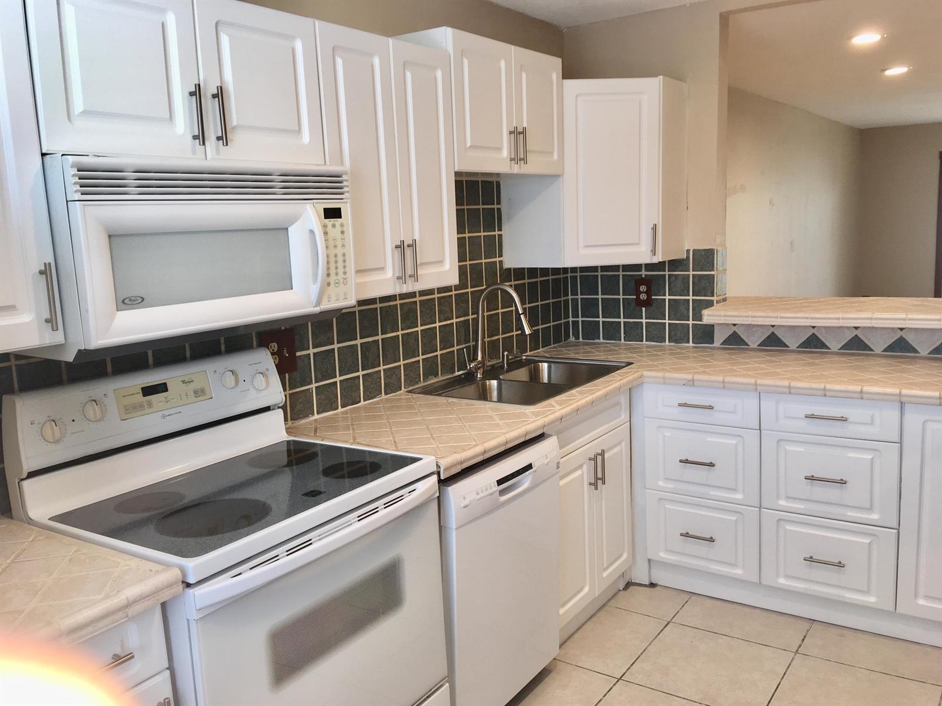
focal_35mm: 29
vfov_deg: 48.2
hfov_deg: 61.7
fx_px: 789
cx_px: 471
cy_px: 353
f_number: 2.2
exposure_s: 1/31
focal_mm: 4.15
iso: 25
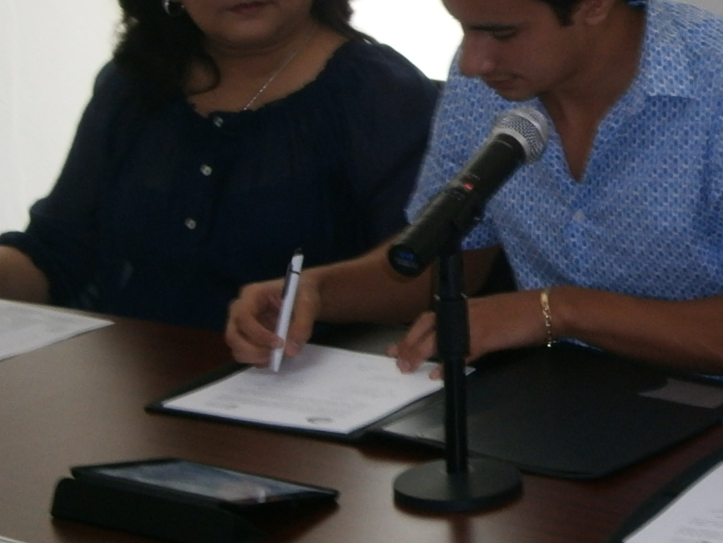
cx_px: 782
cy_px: 230
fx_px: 2883
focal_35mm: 138
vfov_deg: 10.7
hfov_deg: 14.0
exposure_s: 1/50
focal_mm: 10.7
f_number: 3.9
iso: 125
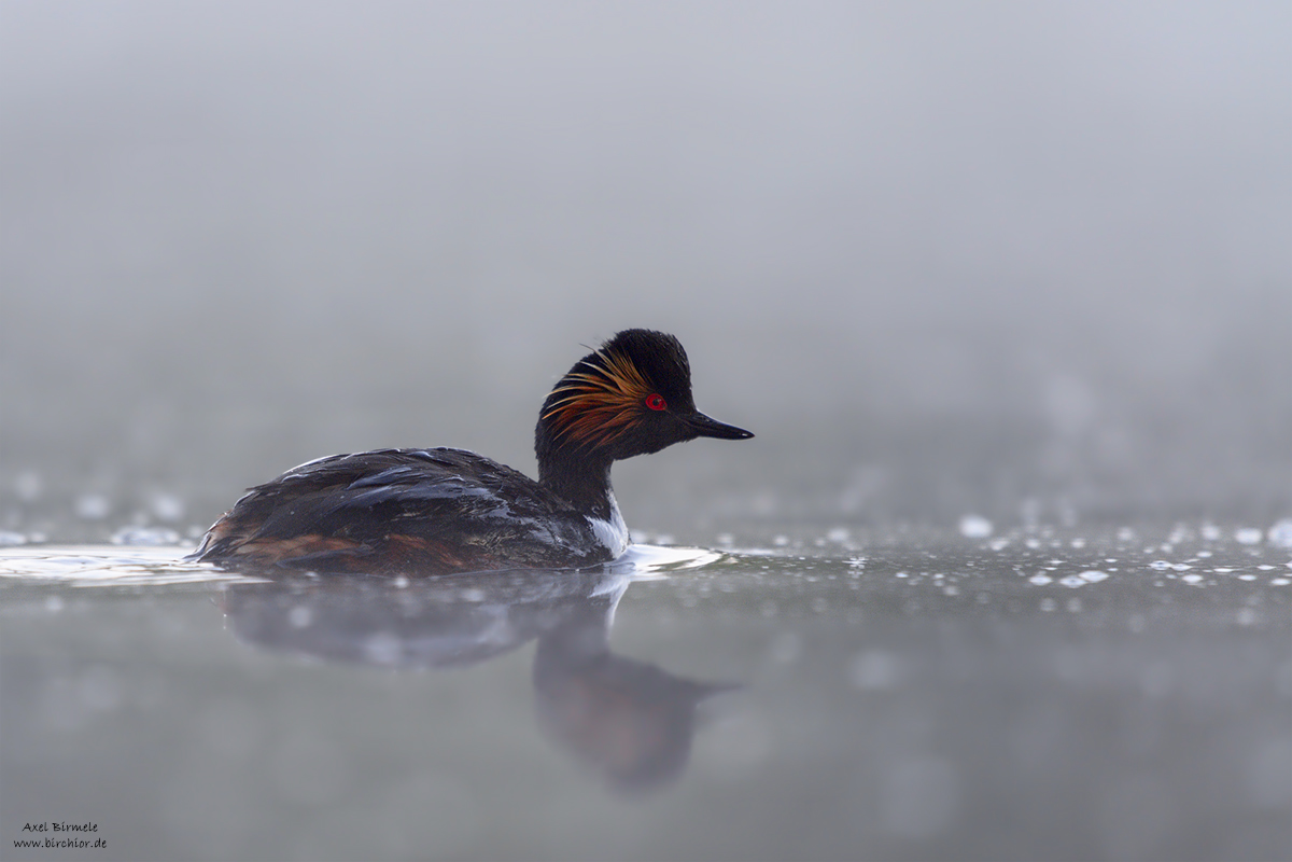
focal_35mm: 600
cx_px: 646
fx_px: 21532
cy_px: 431
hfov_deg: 3.4
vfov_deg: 2.3
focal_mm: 600
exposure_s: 1/100
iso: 1250
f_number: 4
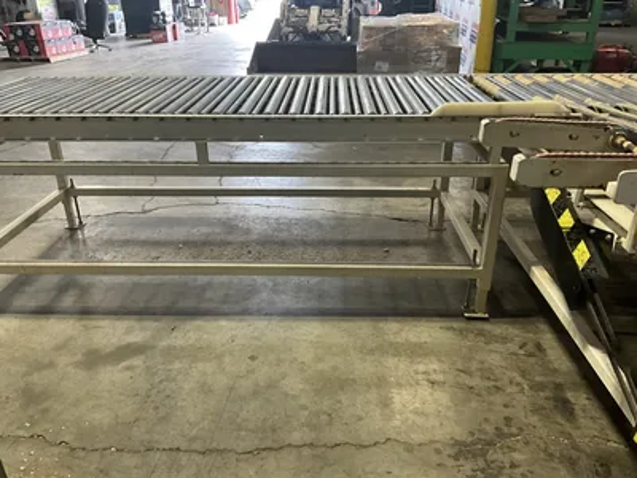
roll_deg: +1.2
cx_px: 318
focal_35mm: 29
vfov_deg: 48.2
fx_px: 534
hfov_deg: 61.7
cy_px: 239
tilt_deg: -25.9
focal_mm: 3
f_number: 1.8
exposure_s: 1/60
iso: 250
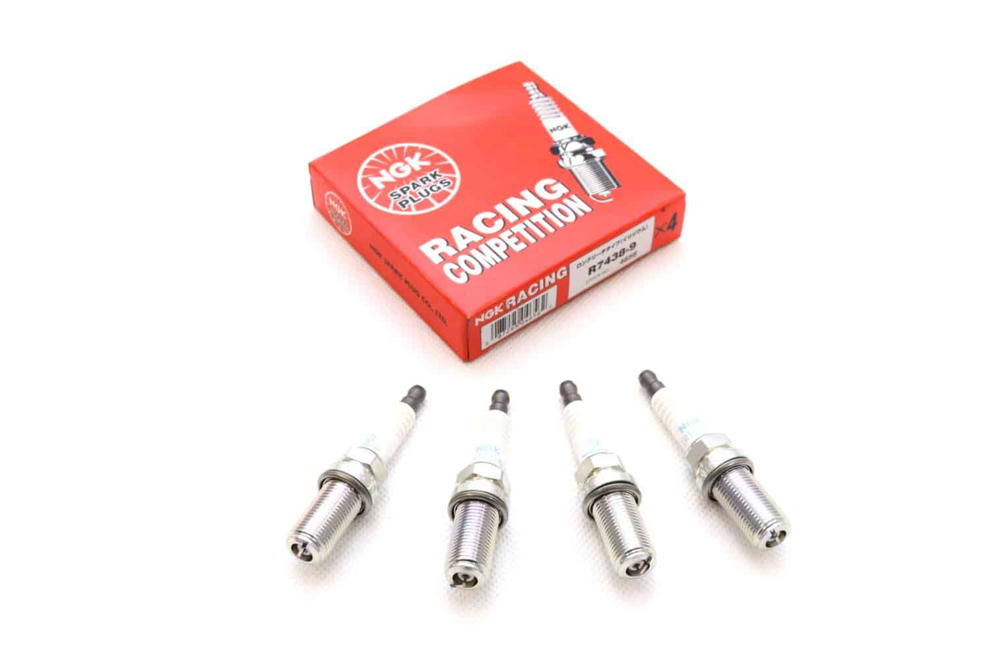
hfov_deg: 42.3
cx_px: 494
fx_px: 1276
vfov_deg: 29.0
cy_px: 330
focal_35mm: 46
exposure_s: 1/250
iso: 400
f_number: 8
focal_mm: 31
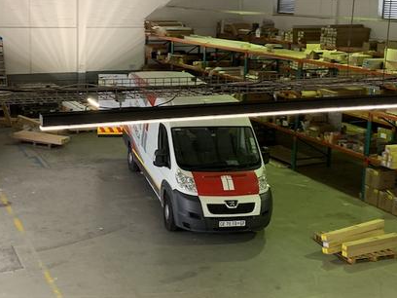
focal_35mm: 51
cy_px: 102
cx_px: 135
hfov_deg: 37.1
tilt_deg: -9.4
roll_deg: -1.1
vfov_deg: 28.4
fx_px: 585
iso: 160
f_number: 1.8
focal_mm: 4.25
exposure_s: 1/50
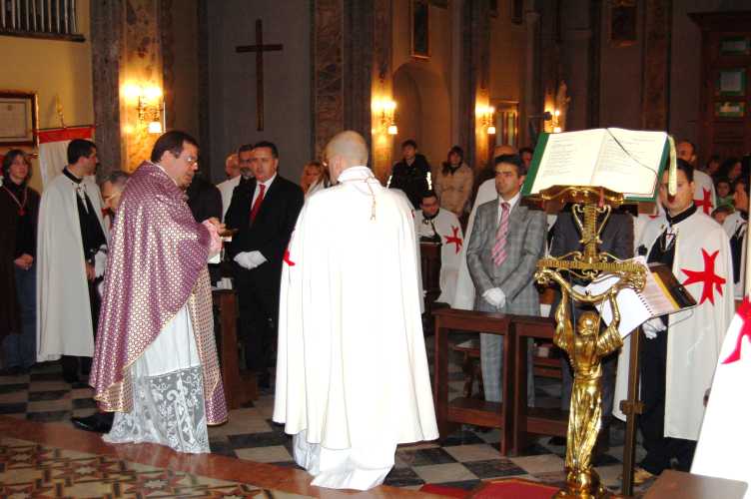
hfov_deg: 41.1
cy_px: 250
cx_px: 376
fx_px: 1000
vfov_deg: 28.0
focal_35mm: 48
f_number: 4.5
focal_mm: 32
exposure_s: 1/60
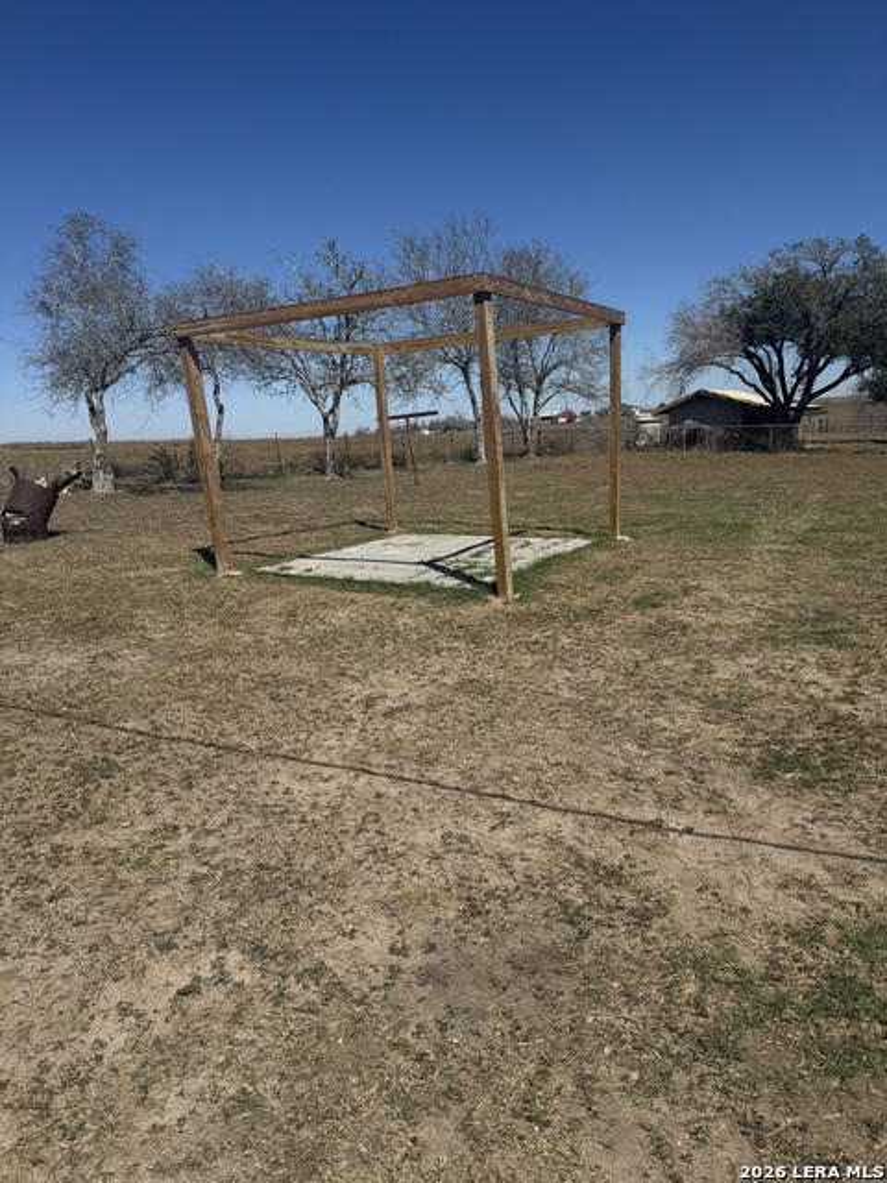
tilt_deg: -11.2
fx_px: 820
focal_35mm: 24
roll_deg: +3.2
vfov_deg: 71.6
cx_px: 444
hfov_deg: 56.8
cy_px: 592
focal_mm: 6.76
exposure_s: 1/9009
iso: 80
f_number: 1.78
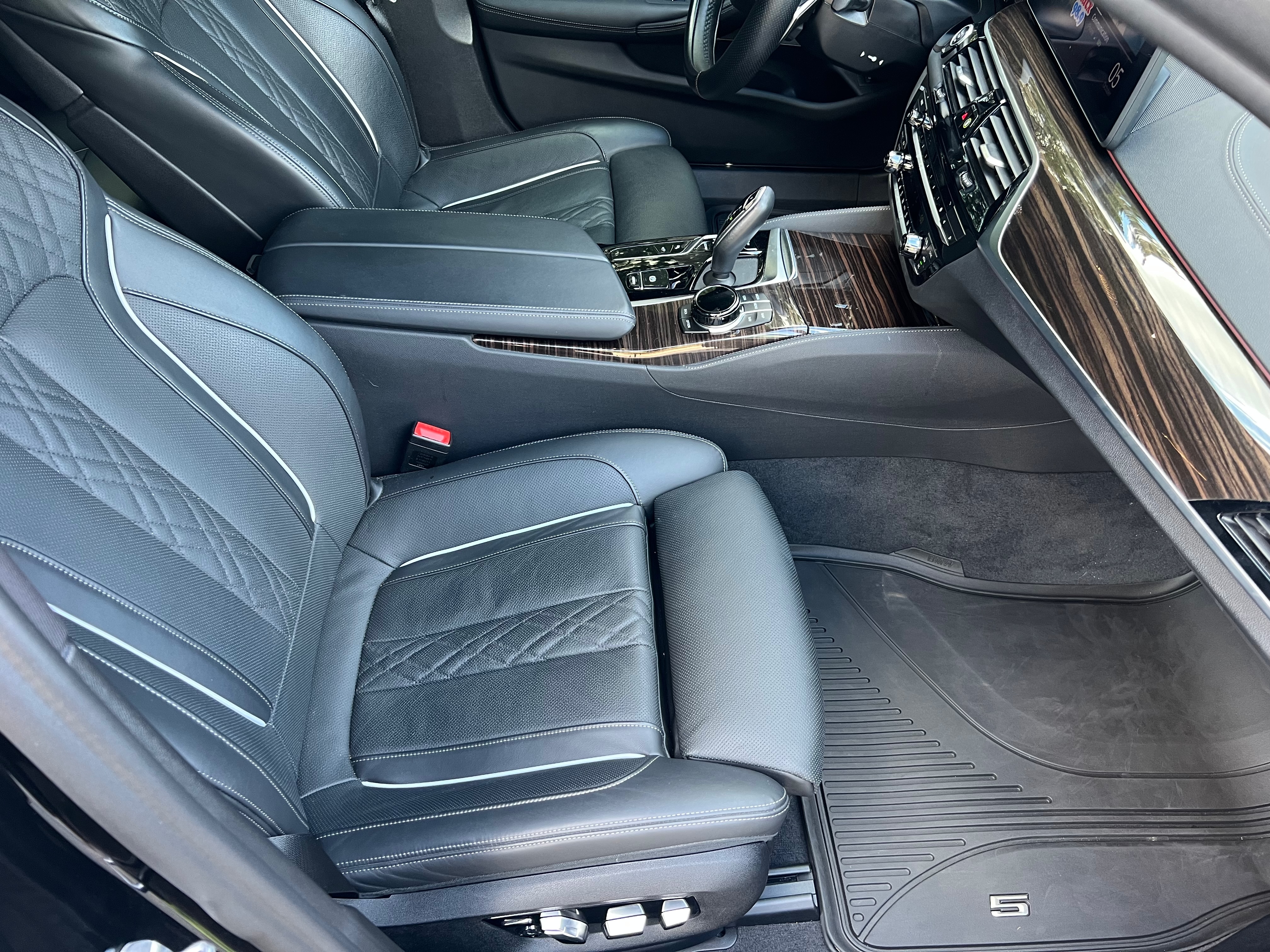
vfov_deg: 53.1
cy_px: 476
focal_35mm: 26
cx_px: 635
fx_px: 954
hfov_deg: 67.3
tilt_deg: -45.4
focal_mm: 5.7
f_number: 1.5
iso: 160
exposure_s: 1/60
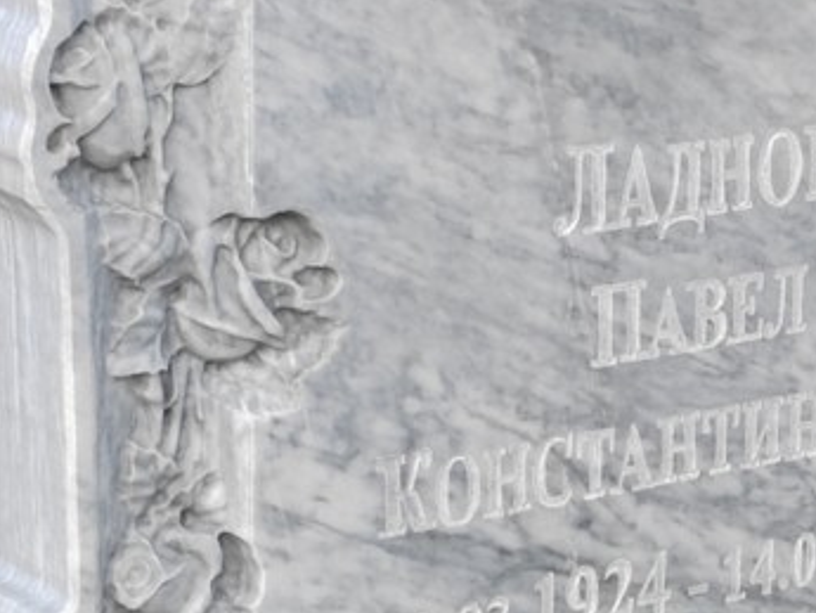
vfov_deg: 7.9
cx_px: 830
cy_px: 419
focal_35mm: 188
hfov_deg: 10.4
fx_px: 4433
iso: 100
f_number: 1.9
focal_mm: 5.52
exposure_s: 1/280
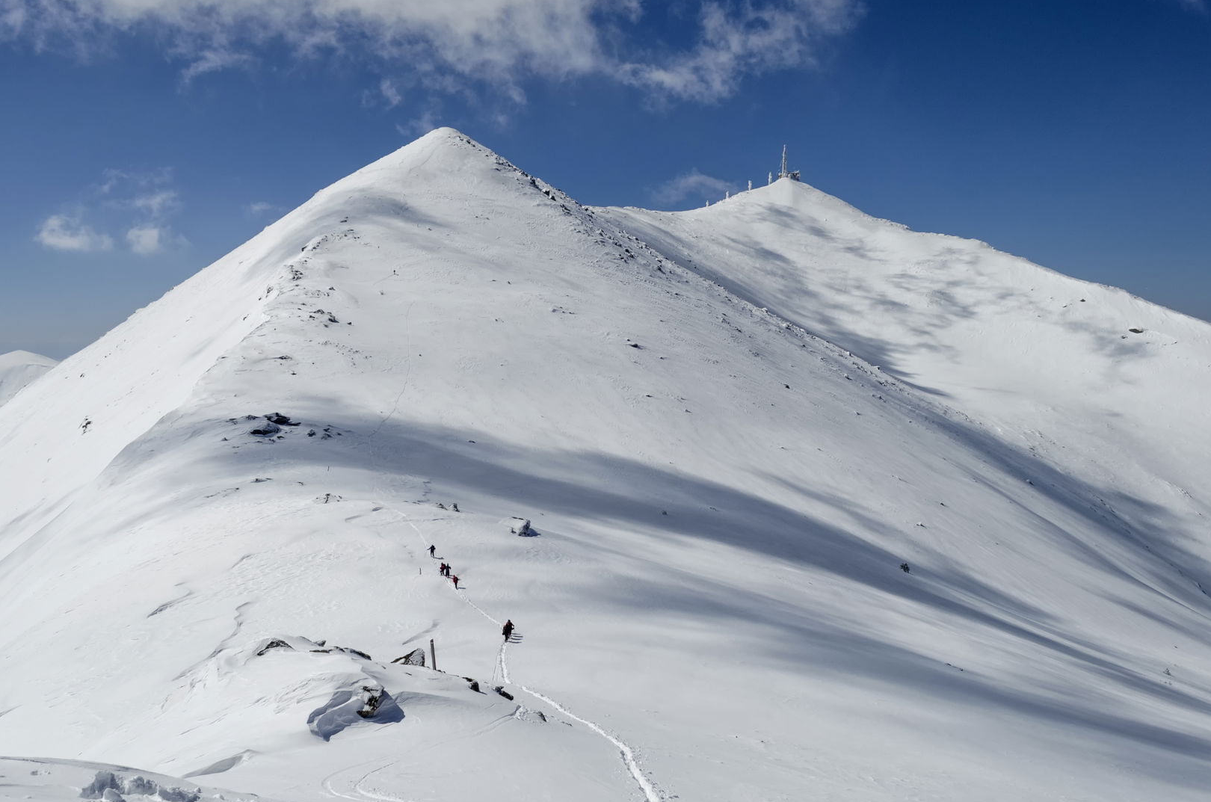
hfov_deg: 58.5
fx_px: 1074
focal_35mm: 32
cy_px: 419
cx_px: 514
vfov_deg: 40.9
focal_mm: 18
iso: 160
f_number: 8
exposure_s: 1/2500
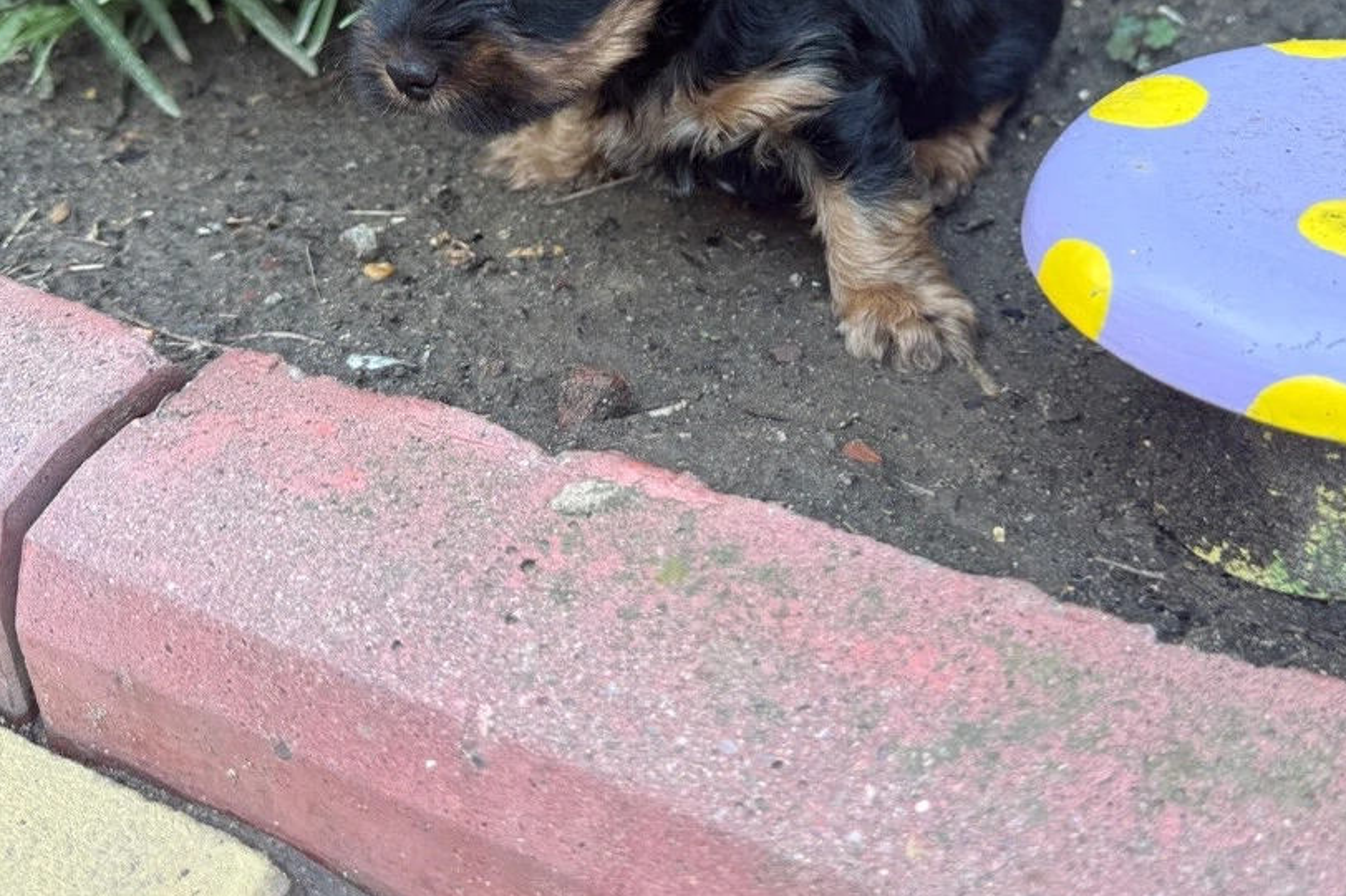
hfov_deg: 47.3
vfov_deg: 31.7
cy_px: 162
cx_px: 776
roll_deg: +3.8
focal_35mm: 41
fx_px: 1533
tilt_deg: -29.0
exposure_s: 1/161
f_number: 1.78
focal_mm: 6.76
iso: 80
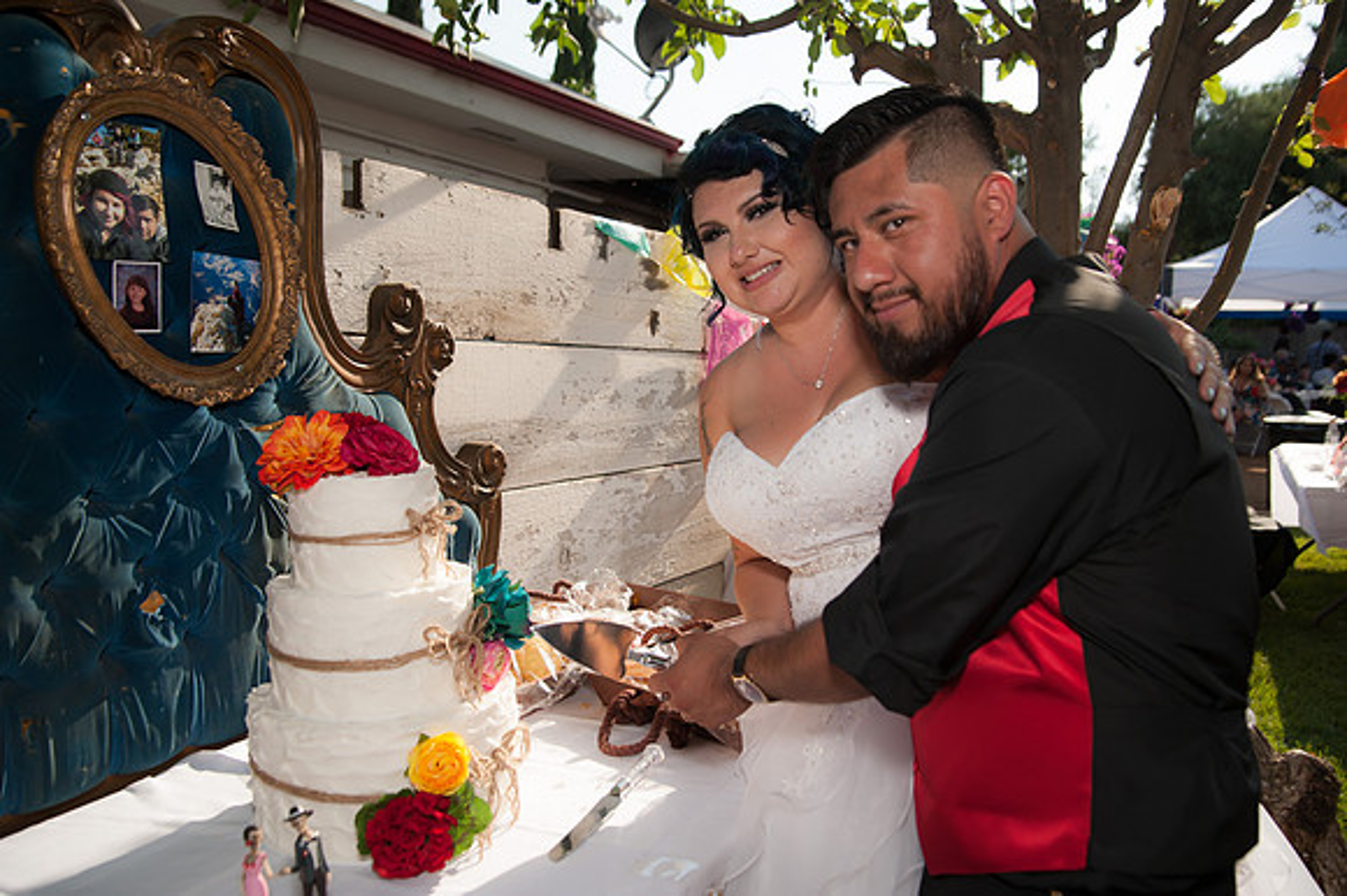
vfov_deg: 46.4
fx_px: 1047
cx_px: 674
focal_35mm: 28
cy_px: 448
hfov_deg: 65.5
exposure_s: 1/1250
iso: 200
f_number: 5
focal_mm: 28
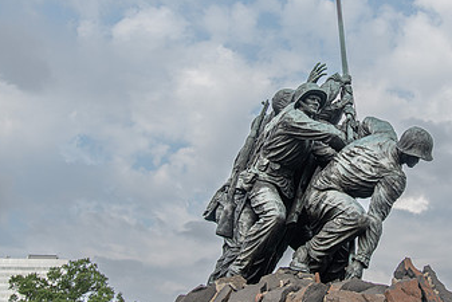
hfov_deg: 35.7
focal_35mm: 55
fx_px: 691
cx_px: 315
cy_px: 103
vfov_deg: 24.5
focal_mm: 32
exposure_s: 1/800
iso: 160
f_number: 4
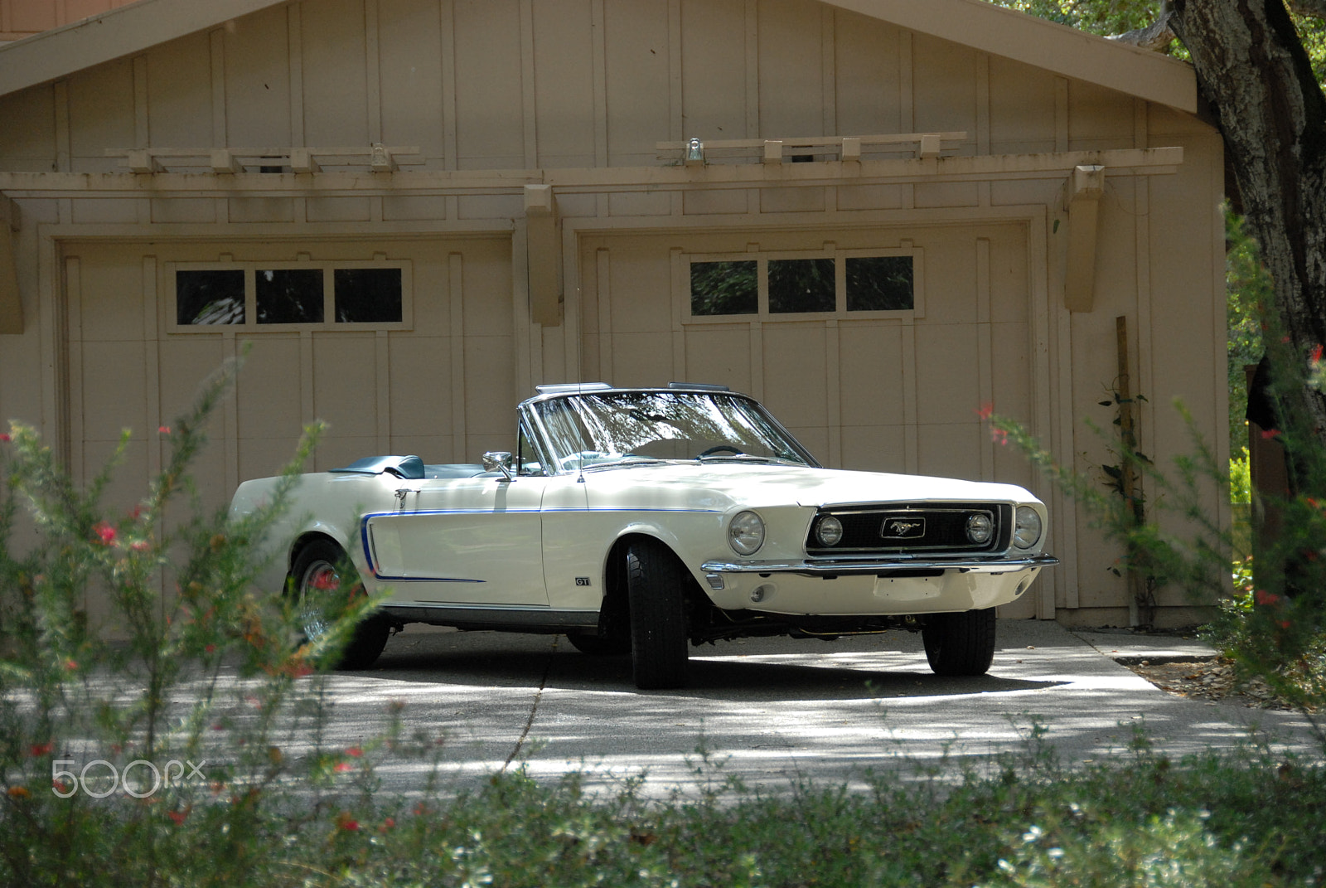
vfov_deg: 11.2
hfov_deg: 16.6
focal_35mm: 123
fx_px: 4536
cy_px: 444
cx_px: 663
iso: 450
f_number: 5
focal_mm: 82
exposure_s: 1/320
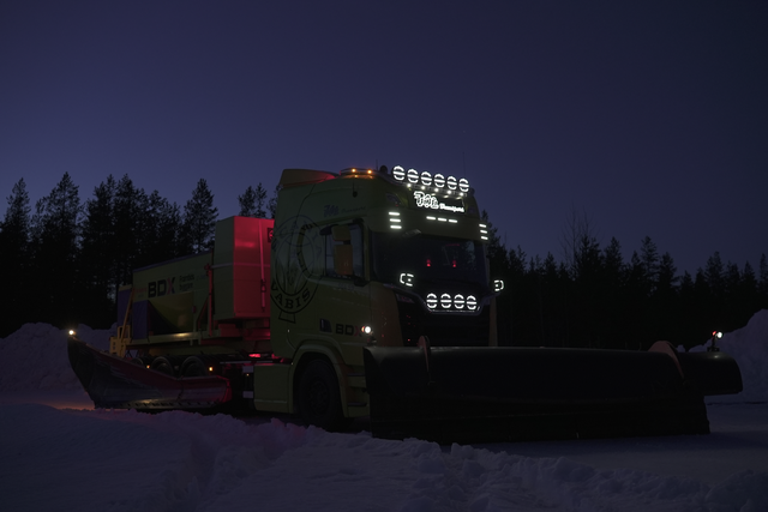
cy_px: 256
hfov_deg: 54.4
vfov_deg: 37.9
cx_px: 384
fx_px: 747
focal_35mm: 35
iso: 1600
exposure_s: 1/125
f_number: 3.2
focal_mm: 35
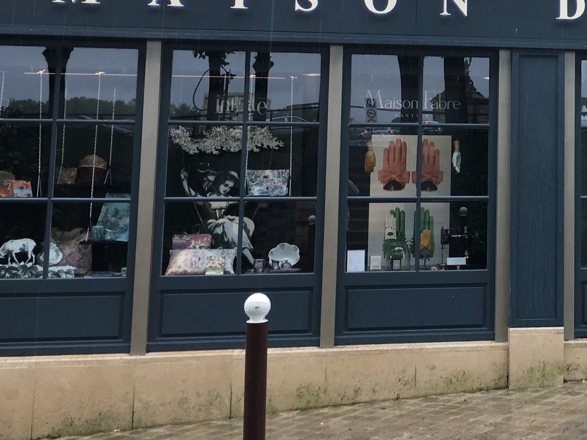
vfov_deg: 22.1
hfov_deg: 28.2
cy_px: 49
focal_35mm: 65
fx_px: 1102
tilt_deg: +7.5
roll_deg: -0.2
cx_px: 577
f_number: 2.2
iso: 25
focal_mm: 4.15
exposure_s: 1/100
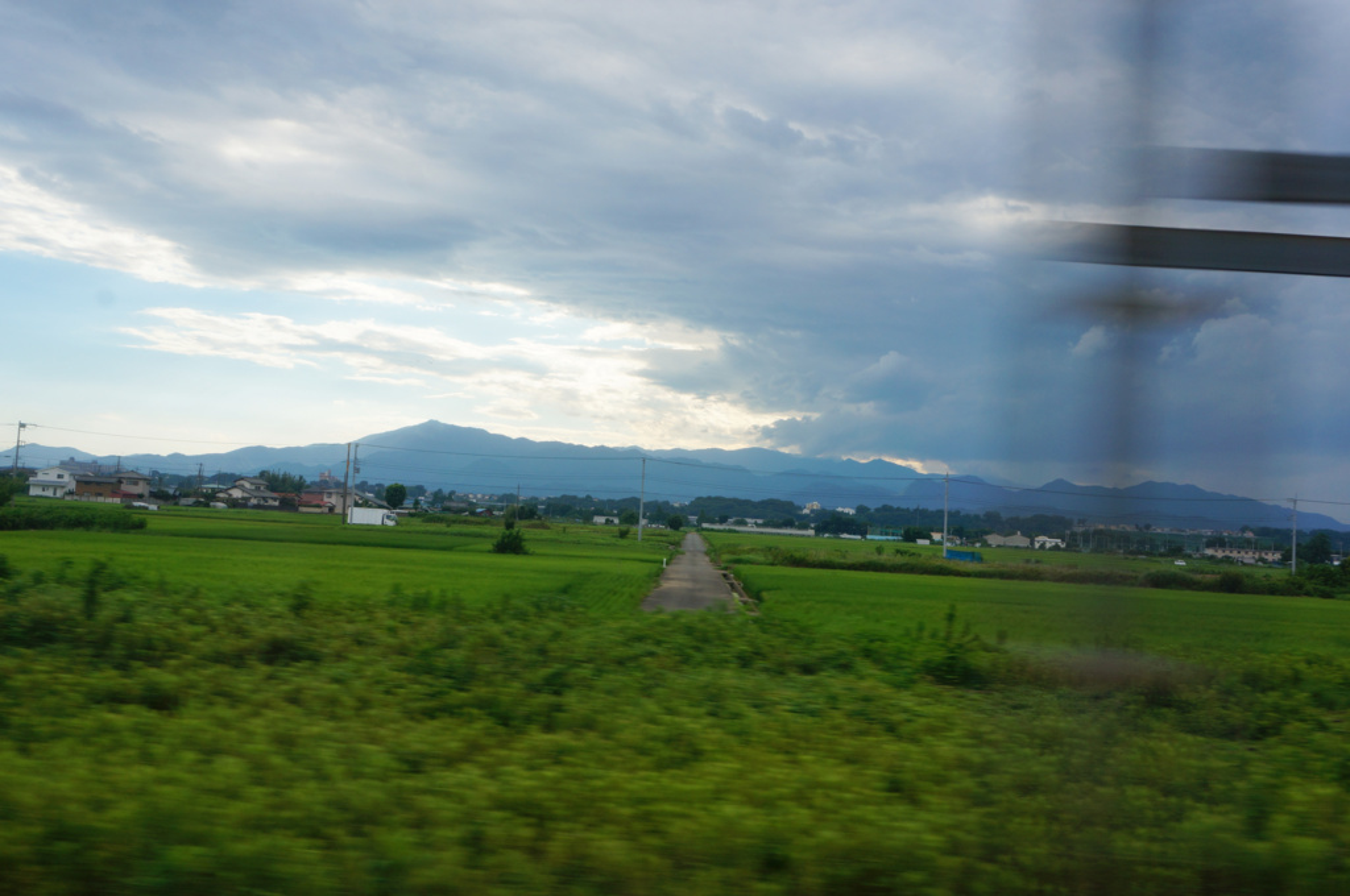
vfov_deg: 43.5
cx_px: 675
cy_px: 448
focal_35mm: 30
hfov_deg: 62.0
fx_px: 1124
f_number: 11
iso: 100
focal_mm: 20
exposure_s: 1/100
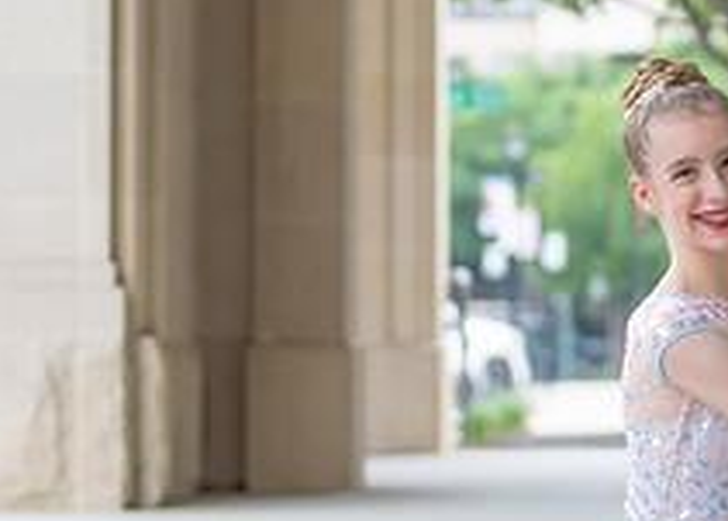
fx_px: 4800
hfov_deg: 8.6
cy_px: 158
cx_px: 722
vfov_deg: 6.2
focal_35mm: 232
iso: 800
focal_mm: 70
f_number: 2.8
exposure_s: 1/320
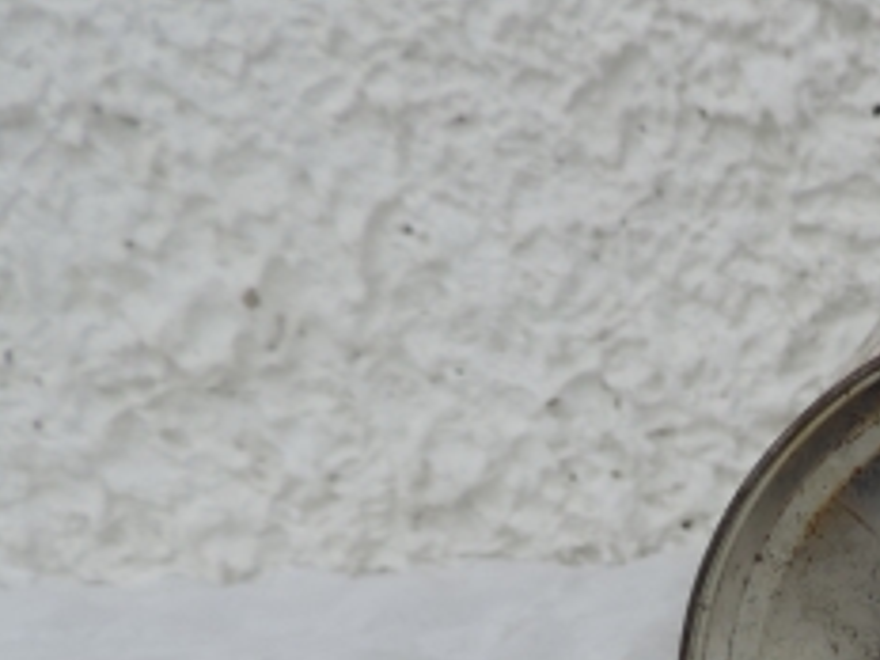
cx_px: 1073
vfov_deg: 22.5
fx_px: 1576
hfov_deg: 27.3
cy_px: 698
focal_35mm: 62
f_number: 3
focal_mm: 4.3
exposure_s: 1/320
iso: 80
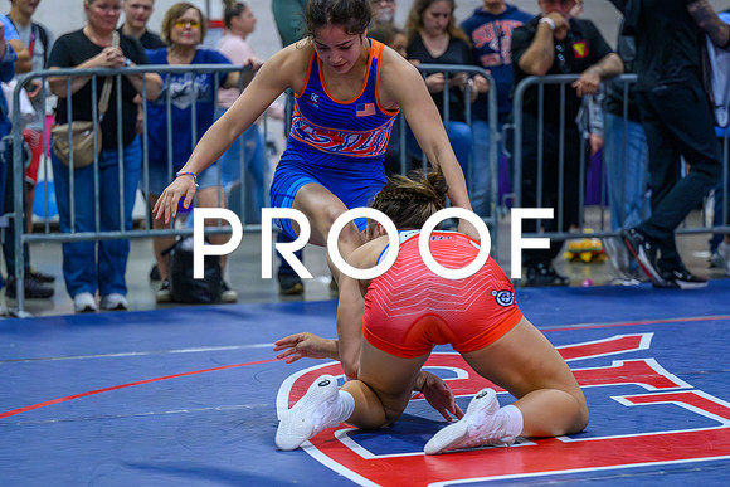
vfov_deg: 11.5
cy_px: 300
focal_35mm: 120
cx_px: 424
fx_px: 2427
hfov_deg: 17.1
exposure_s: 1/800
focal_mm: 95
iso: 8000
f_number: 2.8
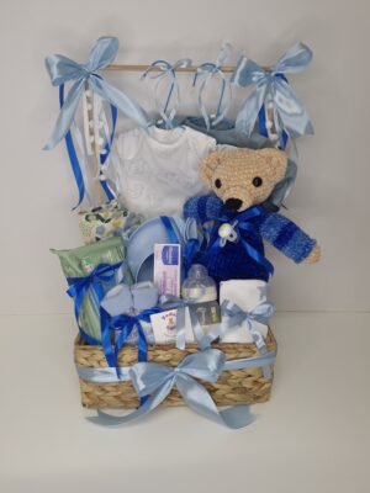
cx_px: 185
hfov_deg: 58.9
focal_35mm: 23
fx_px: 328
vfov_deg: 73.9
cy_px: 246
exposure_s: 1/50
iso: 50
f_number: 1.8
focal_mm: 5.54
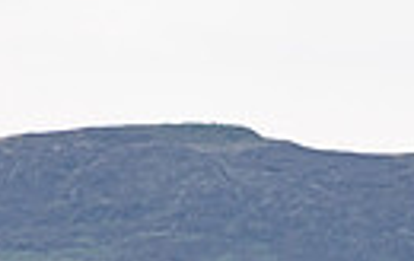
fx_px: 24299
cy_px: 549
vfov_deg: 0.6
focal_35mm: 2148
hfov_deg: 1.0
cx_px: 175
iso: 100
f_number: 2.8
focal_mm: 300
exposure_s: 1/1600
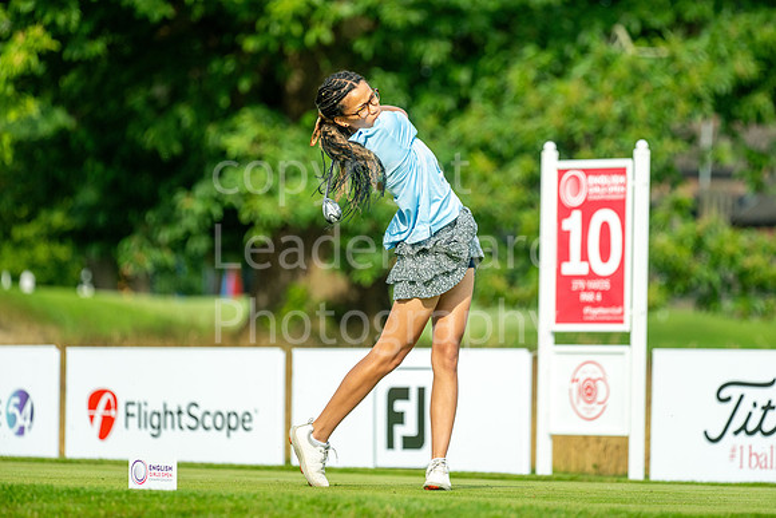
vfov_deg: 4.6
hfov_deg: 6.9
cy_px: 259
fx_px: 6468
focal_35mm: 300
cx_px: 388
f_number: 5
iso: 500
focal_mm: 300
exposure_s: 1/2500
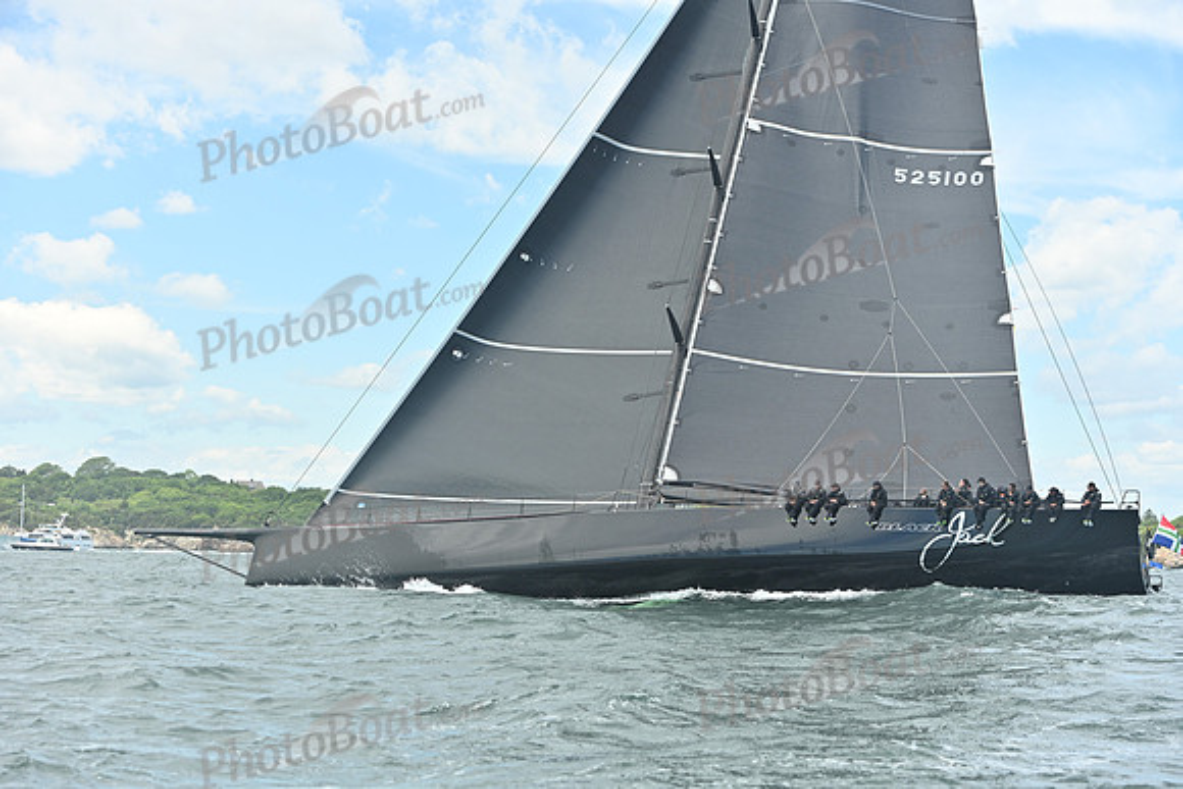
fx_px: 2301
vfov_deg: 19.5
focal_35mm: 70
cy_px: 394
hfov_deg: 28.8
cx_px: 592
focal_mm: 70
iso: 250
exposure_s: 1/1250
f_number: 5.6
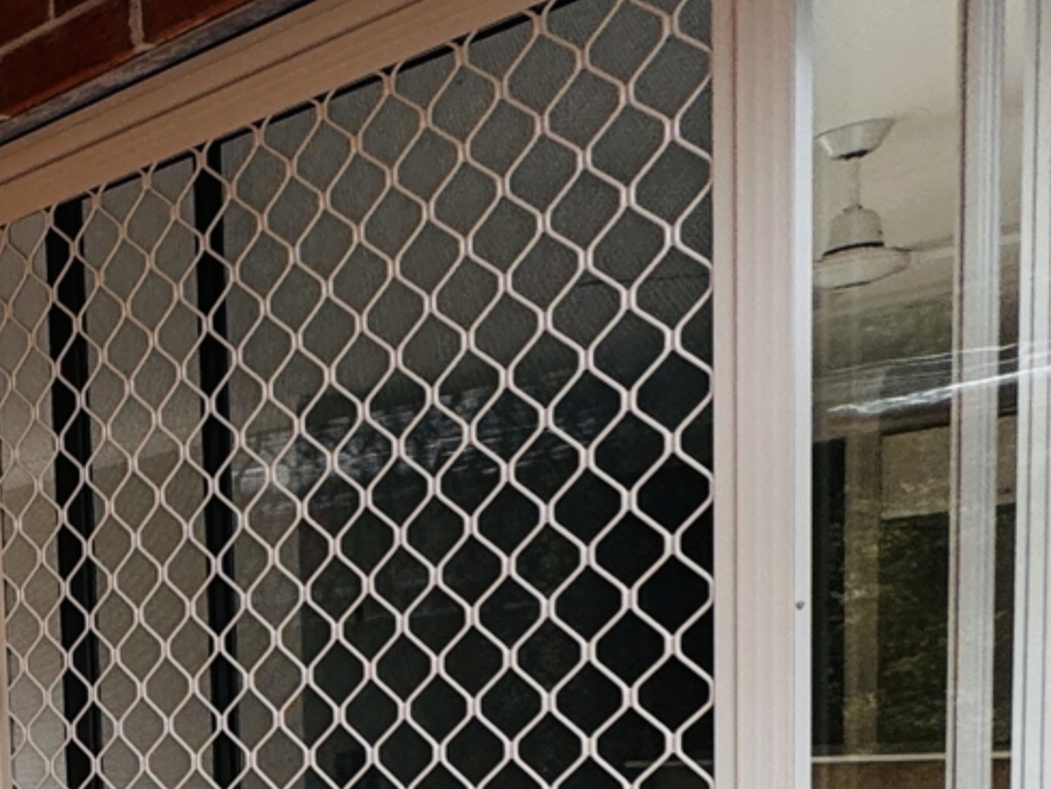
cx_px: -537
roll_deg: +5.6
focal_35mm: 55
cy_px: 918
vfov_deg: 24.4
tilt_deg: -4.5
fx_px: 1670
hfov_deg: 25.7
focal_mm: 2.22
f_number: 2.2
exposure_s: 1/151
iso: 40
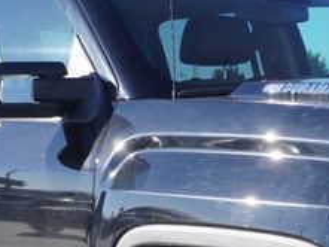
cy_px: 339
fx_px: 1398
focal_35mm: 147
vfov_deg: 9.9
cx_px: 231
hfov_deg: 13.4
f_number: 7.1
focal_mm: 22
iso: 100
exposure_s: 1/100
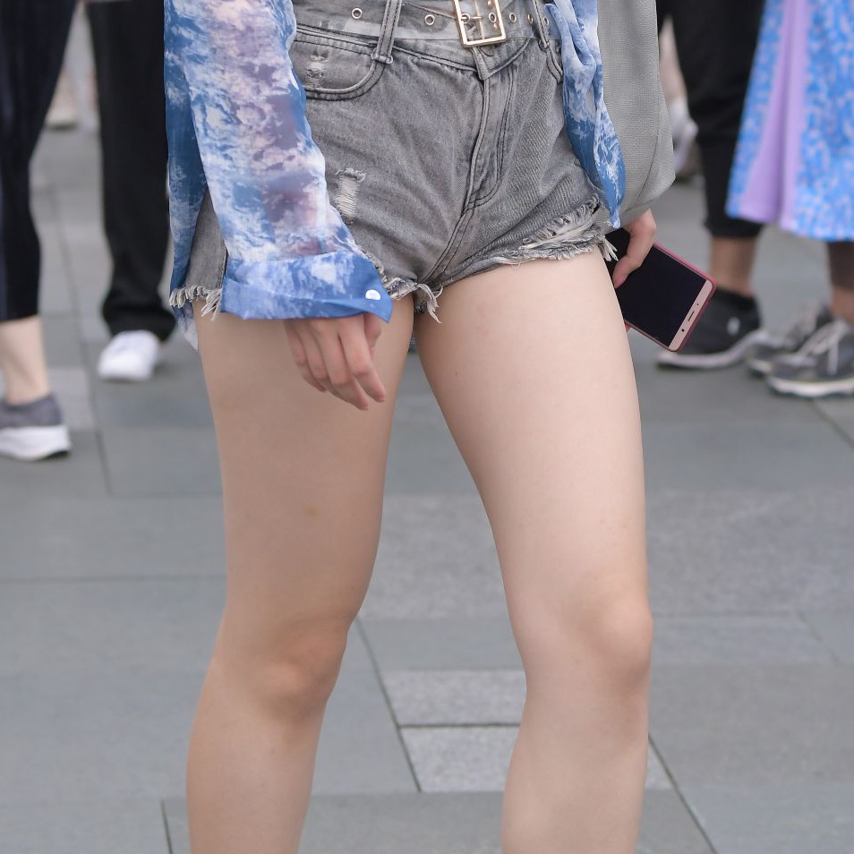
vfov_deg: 10.0
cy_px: 128
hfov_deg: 10.0
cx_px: 463
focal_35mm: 175
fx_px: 4885
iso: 640
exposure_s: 1/640
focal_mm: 70
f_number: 4
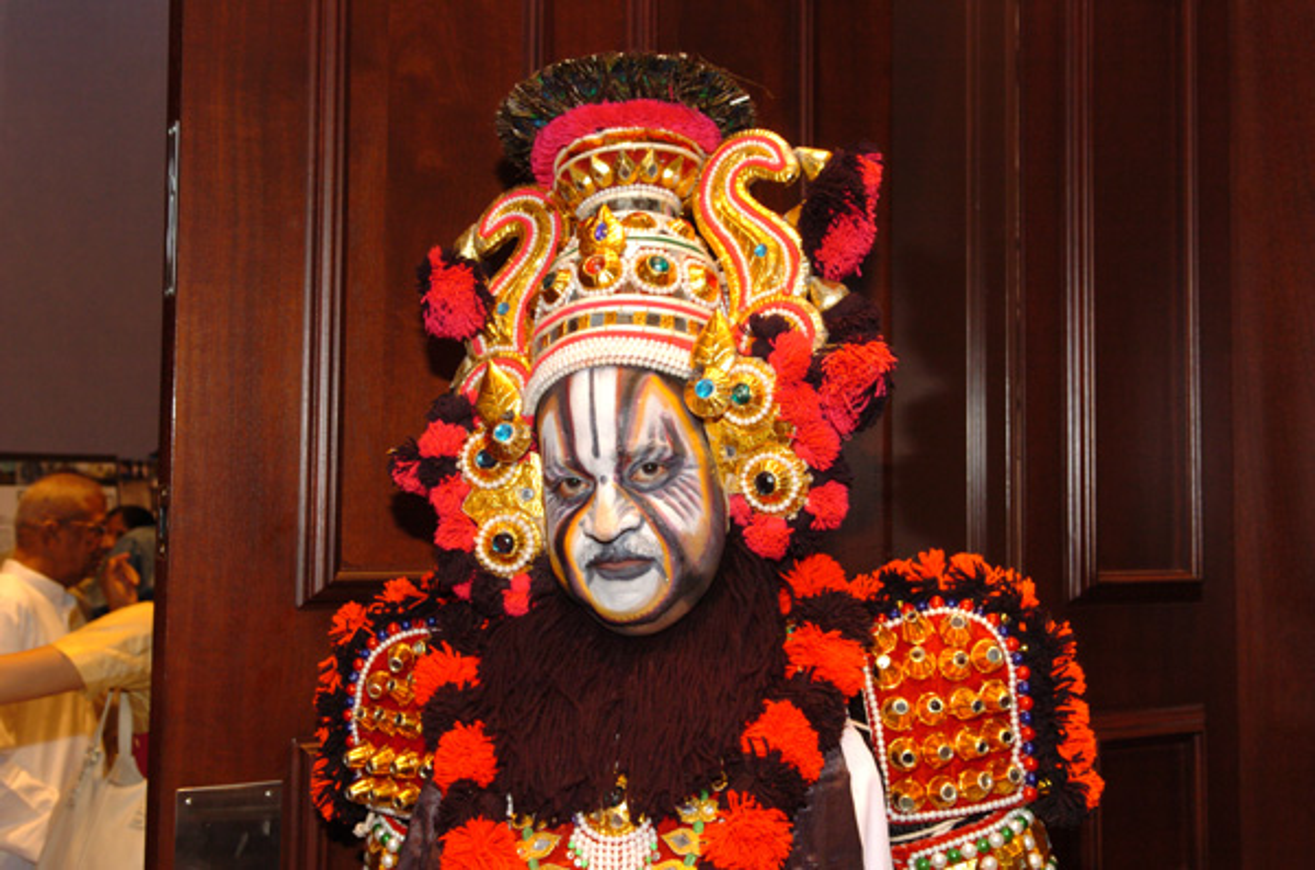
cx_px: 658
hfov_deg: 49.7
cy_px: 435
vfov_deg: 34.0
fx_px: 1421
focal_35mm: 39
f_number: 4.5
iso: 400
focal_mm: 26
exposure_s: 1/30
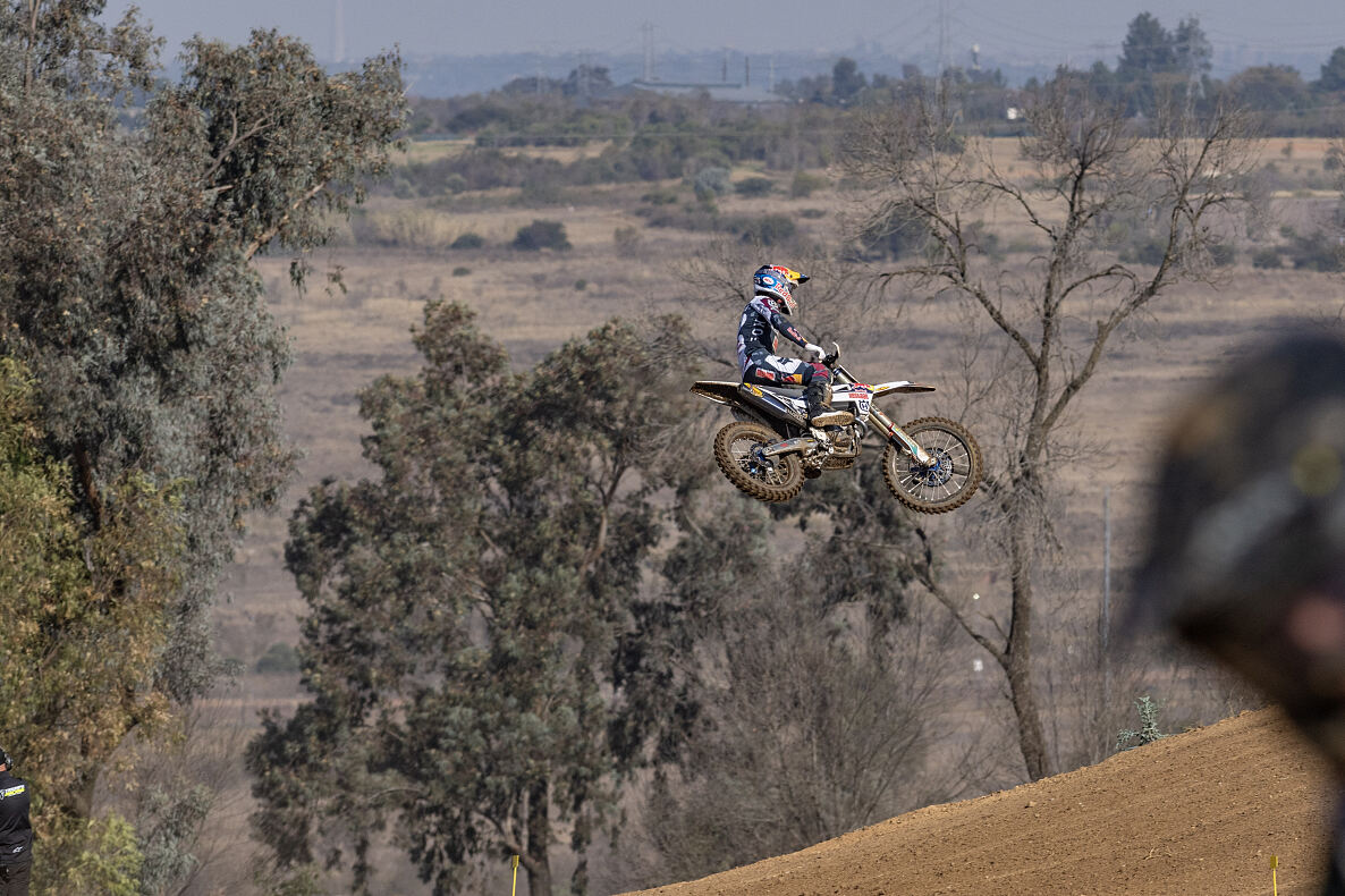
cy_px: 448
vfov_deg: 3.1
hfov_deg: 4.6
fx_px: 16807
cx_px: 672
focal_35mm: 450
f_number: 5.6
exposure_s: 1/1600
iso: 200
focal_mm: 300
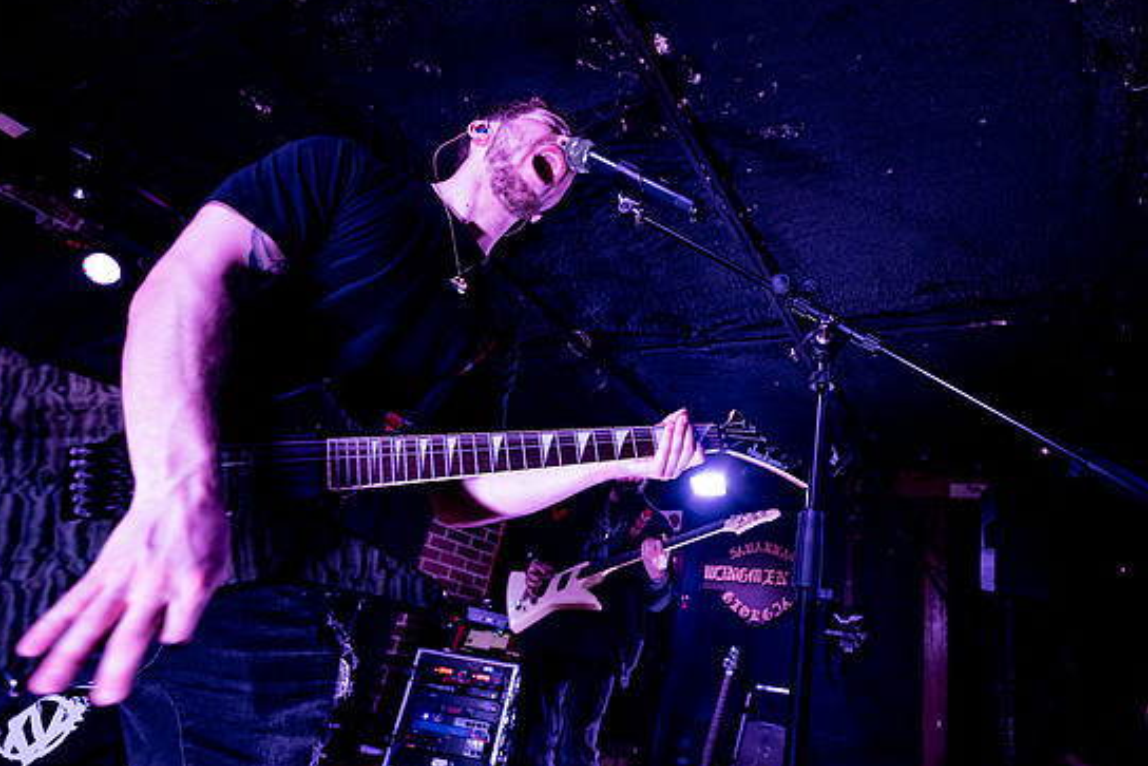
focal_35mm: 19
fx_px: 606
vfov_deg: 64.6
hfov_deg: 85.3
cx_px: 713
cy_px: 370
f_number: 2.8
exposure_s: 1/200
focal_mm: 14
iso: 2000
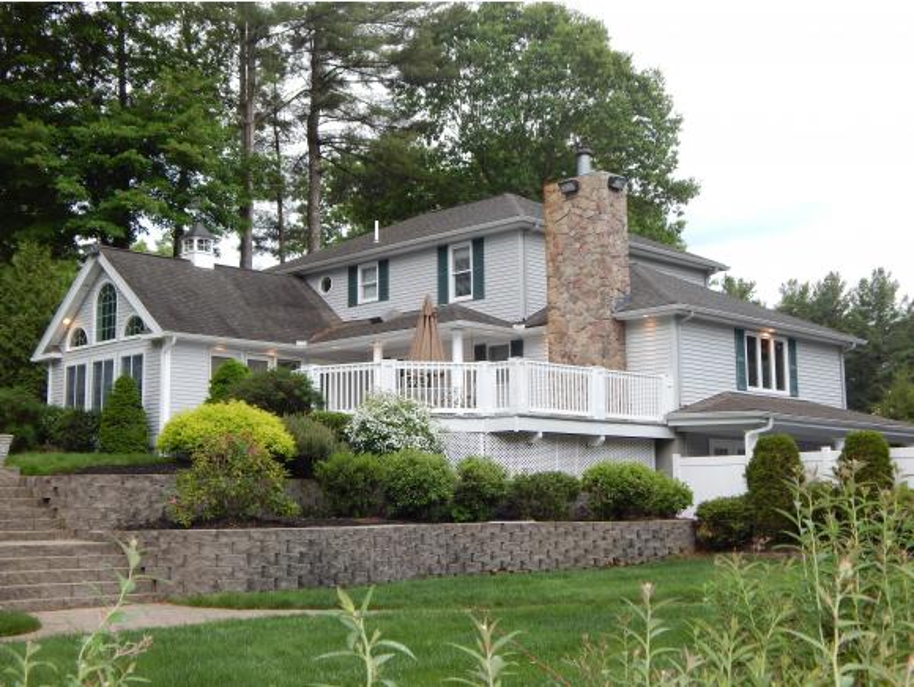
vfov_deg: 30.3
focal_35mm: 48
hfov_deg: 39.6
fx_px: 1268
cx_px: 457
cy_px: 344
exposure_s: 1/80
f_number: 3.7
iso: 180
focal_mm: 8.6
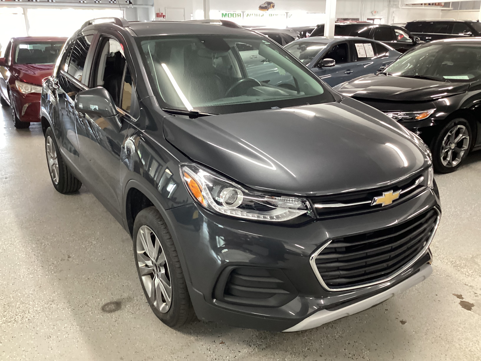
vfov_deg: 45.4
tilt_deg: -21.9
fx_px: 431
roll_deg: -0.6
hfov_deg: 58.4
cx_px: 240
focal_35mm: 31
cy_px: 180
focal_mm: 3.3
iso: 250
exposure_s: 1/40
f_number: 2.4
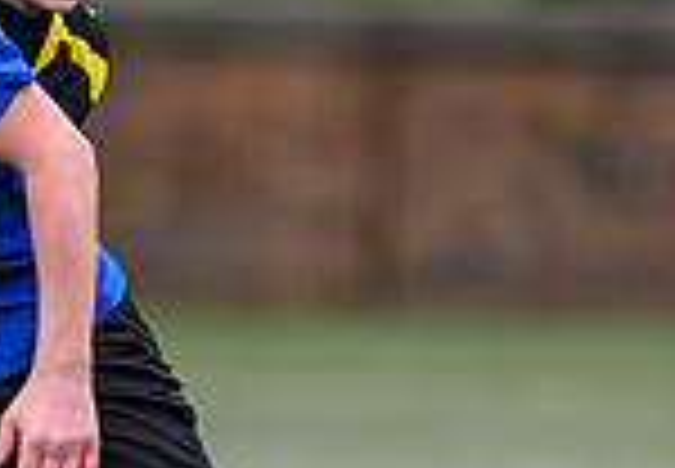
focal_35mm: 2180
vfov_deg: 0.6
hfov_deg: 0.9
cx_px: -204
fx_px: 41382
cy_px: 424
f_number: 3.5
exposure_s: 1/1600
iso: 500
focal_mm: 400
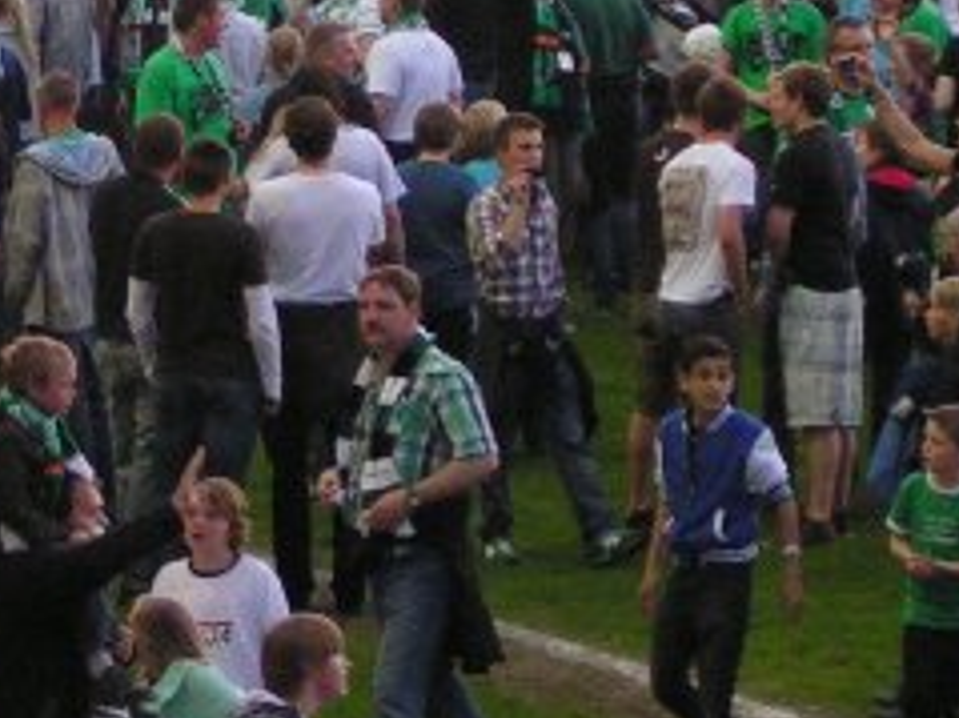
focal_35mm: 288
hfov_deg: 6.9
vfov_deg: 5.1
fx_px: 7975
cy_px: -441
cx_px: 0
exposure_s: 1/100
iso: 200
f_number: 3.2
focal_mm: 13.2
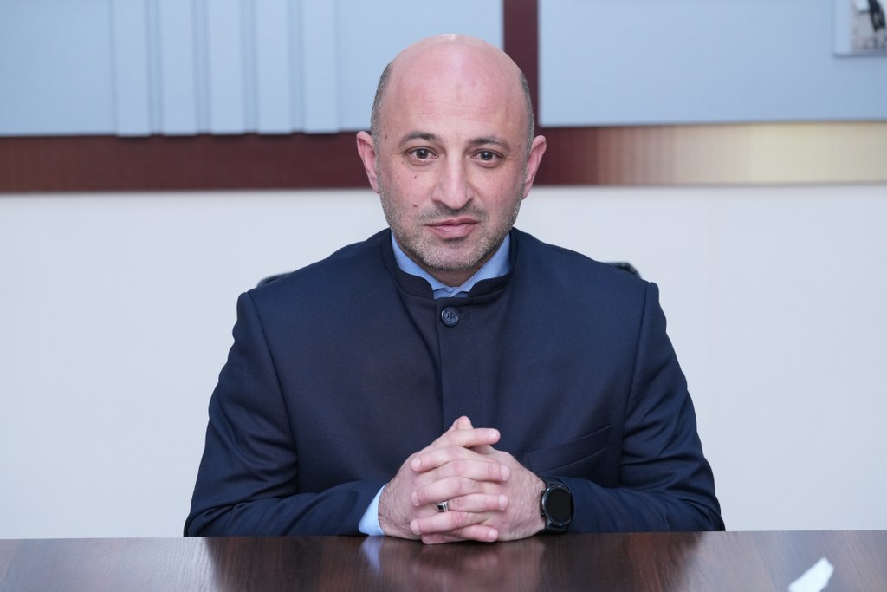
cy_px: 296
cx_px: 444
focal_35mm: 121
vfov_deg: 11.3
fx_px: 2982
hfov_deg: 16.9
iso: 2000
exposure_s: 1/200
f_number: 5
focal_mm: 121
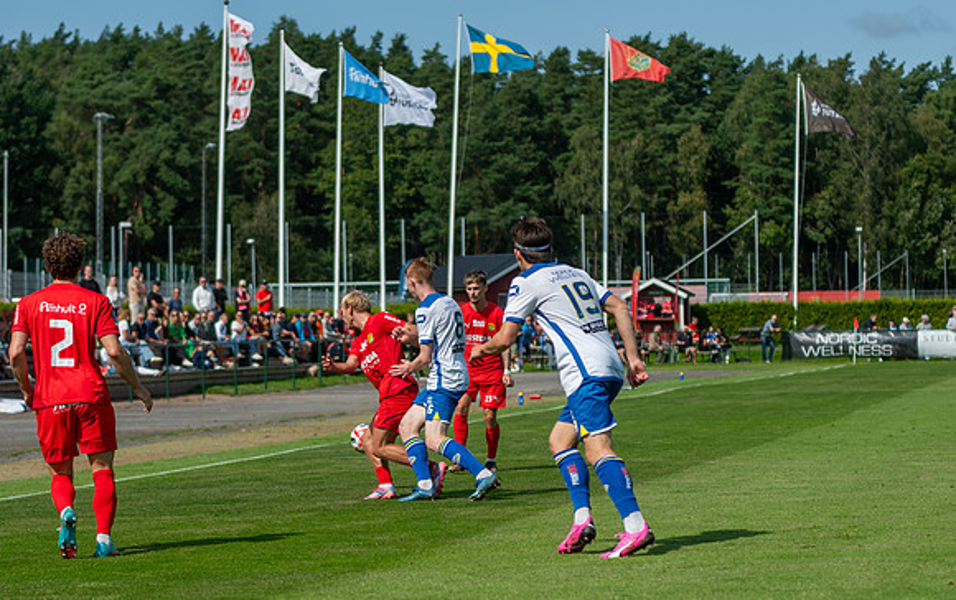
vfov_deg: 11.0
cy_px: 355
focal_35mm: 119
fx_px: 3113
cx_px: 454
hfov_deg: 17.5
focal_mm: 70
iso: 100
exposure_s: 1/1600
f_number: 3.2
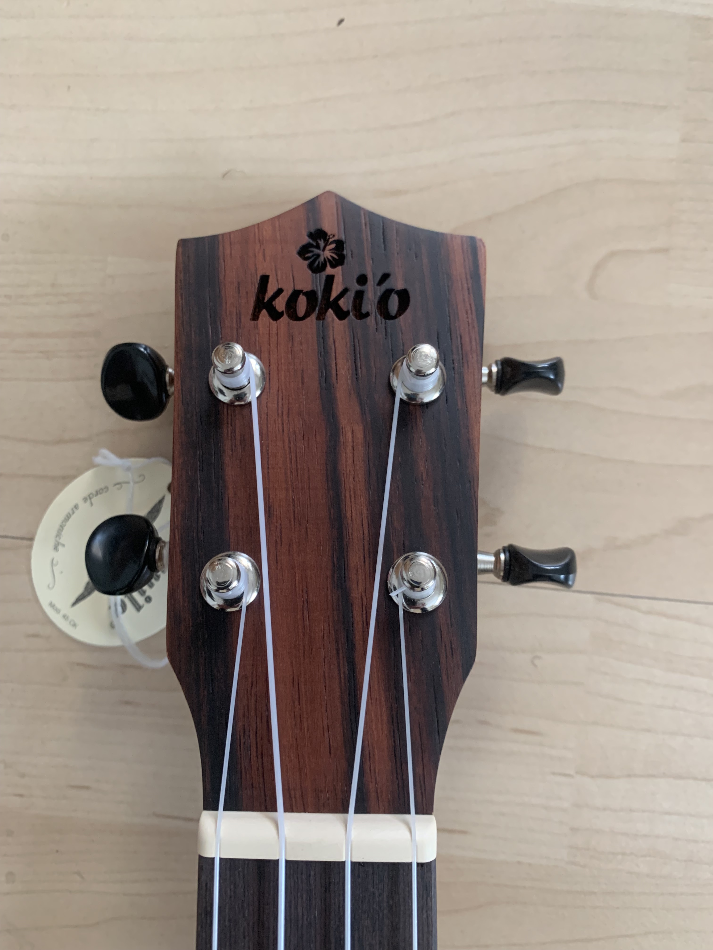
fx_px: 714
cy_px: 475
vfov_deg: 67.3
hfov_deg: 53.1
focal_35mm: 26
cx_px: 356
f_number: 1.8
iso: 200
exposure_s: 1/60
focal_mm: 4.25
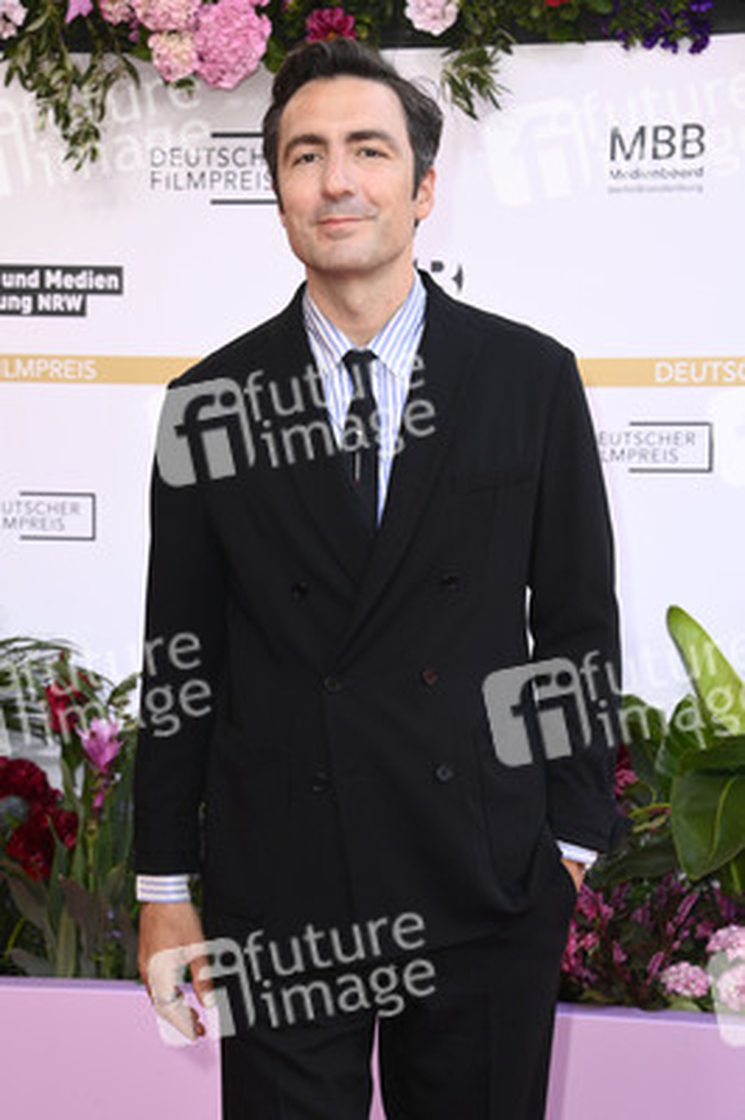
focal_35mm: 92
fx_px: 2861
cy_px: 560
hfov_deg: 14.8
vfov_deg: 22.2
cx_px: 372
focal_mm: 92
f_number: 6.3
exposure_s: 1/250
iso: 500
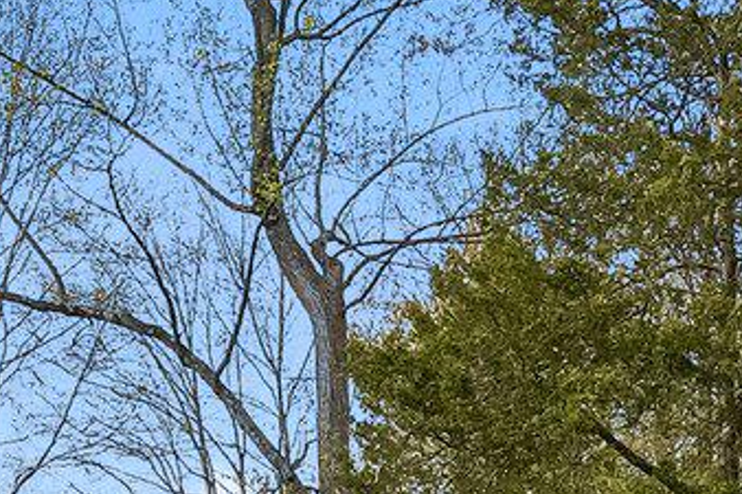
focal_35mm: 97
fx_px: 1998
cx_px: 393
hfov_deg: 21.0
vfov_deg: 12.6
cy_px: 945
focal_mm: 16
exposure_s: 1/250
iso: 640
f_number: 11
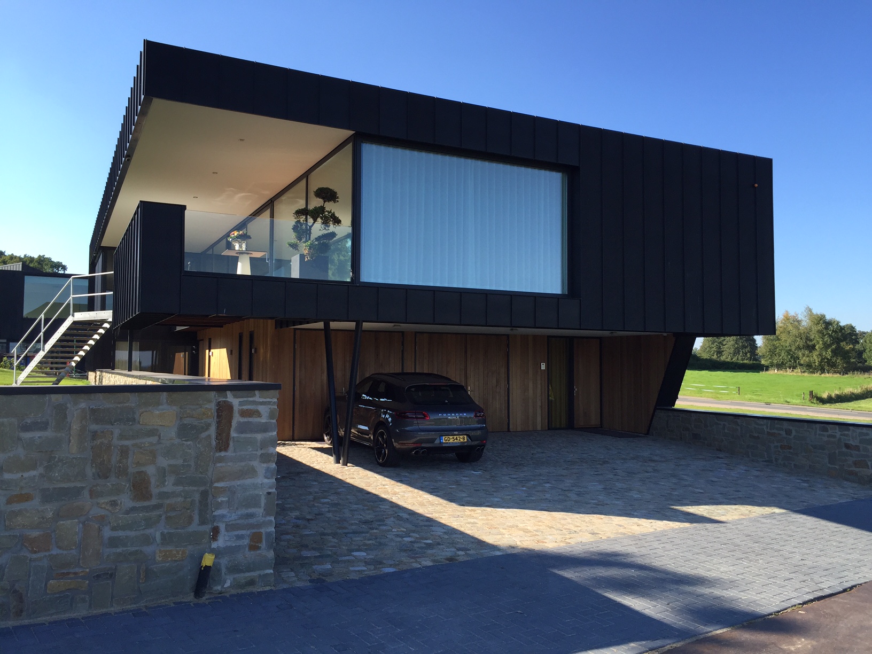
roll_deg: -0.8
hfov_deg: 61.7
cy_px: 327
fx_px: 731
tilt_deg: +2.4
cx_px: 436
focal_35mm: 29
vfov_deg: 48.2
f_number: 2.2
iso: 32
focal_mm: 4.15
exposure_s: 1/791
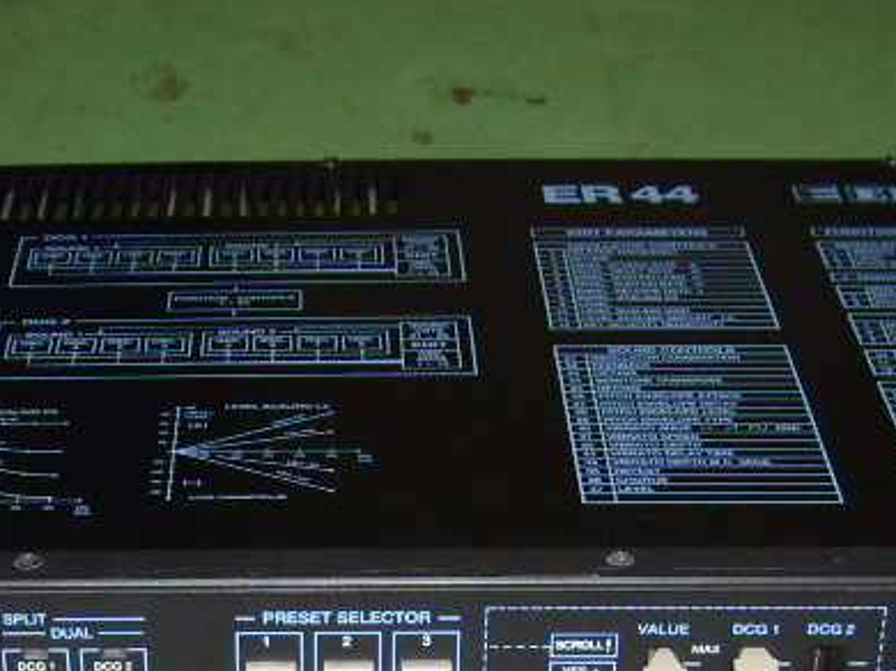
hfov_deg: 21.2
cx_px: 287
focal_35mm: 92
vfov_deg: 15.6
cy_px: 749
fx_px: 2380
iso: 100
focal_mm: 5.8
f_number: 2.8
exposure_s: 1/45
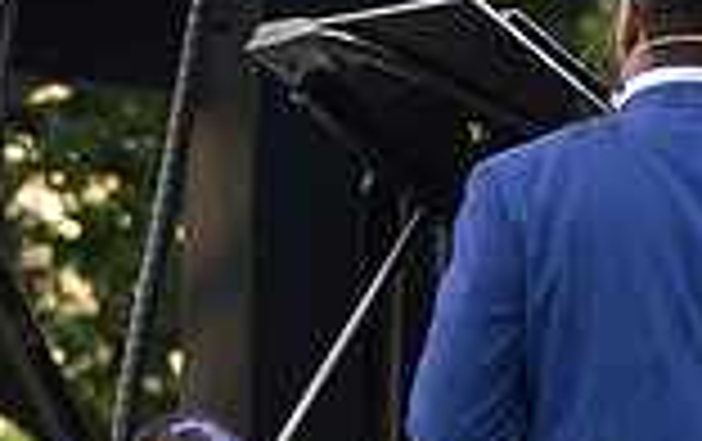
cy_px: 427
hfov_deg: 5.6
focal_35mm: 373
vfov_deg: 3.5
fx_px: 7146
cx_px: -4
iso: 1600
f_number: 4
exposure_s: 1/400
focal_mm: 86
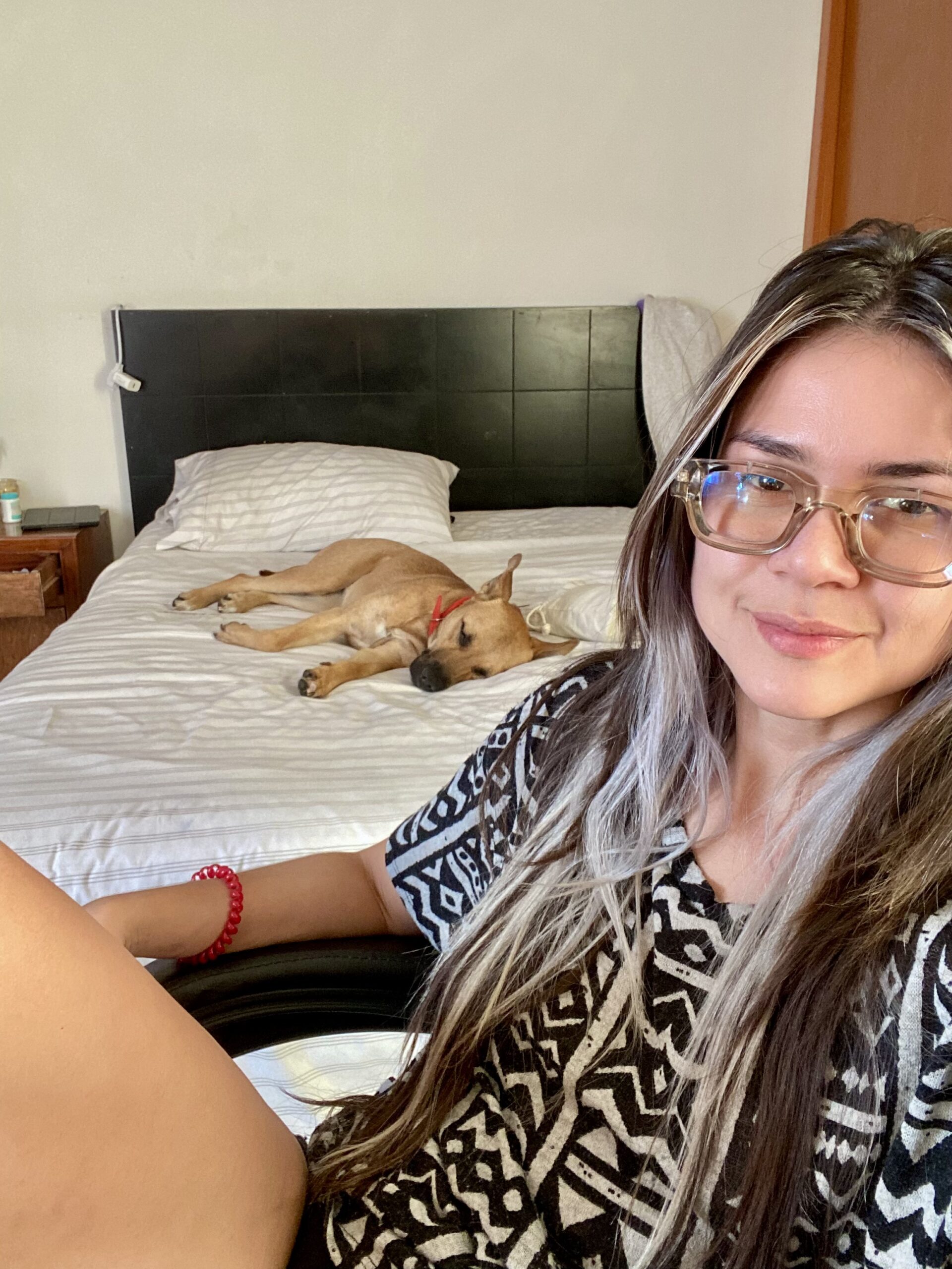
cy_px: 634
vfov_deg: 60.0
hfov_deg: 46.8
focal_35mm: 30
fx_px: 1100
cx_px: 476
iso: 160
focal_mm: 2.71
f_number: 2.2
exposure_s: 1/60
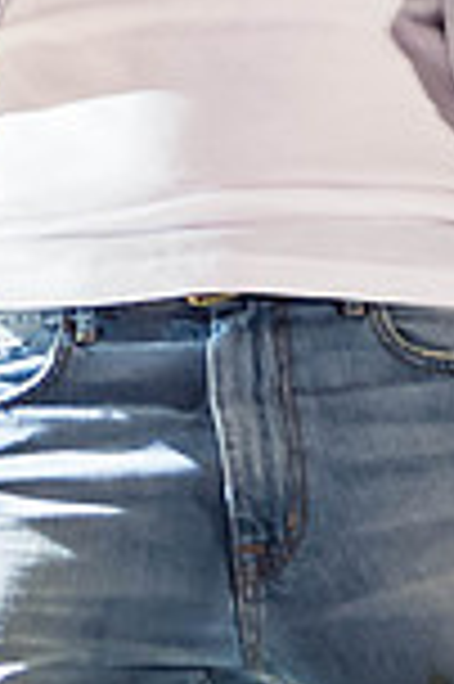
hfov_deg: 2.0
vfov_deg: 3.0
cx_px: -314
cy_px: -361
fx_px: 12816
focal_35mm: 676
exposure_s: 1/3200
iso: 3200
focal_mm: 120
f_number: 2.8
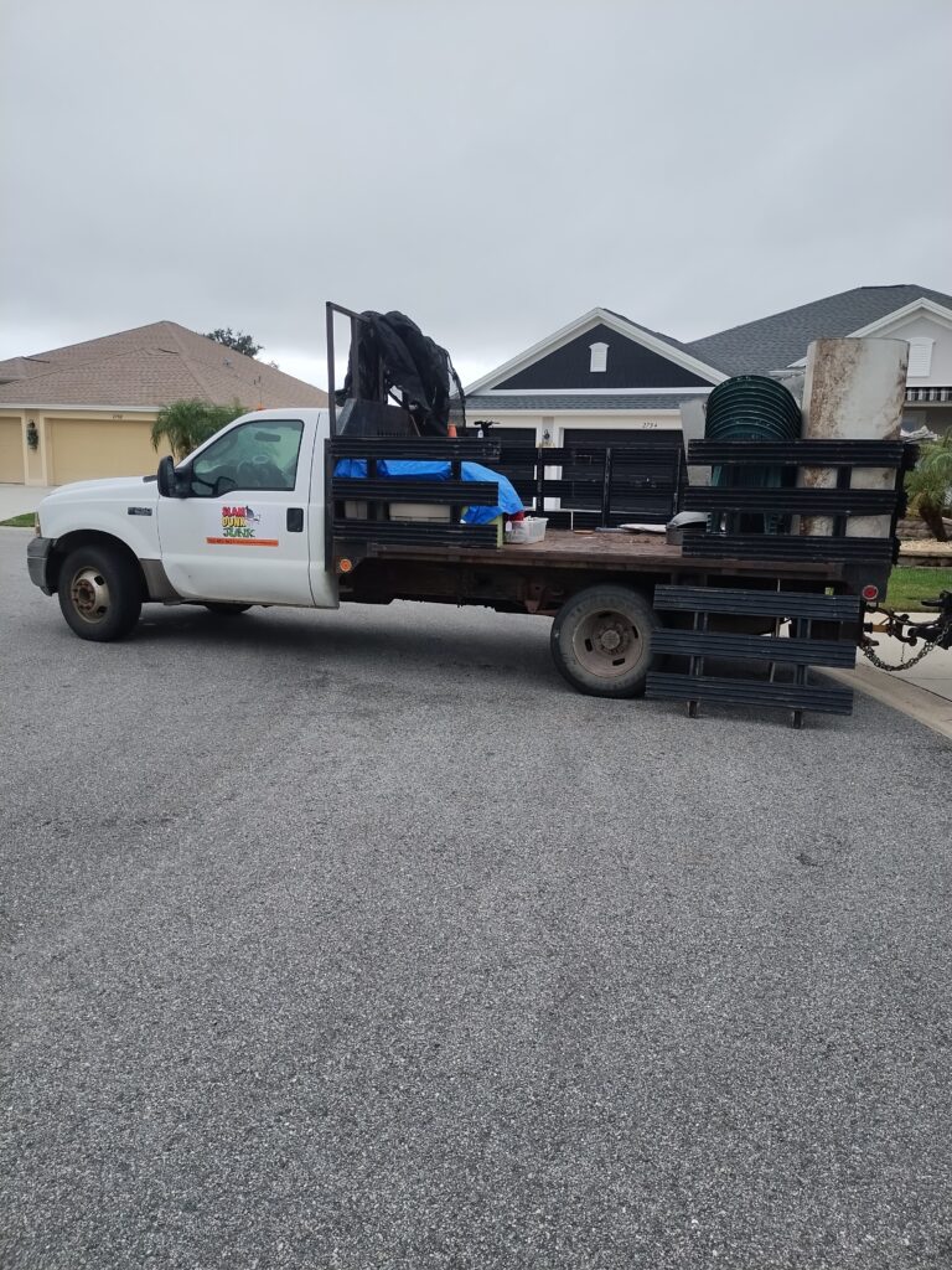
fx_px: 917
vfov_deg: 69.4
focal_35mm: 25
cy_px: 635
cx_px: 476
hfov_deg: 54.9
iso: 100
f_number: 1.7
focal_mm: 4.71
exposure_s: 1/835
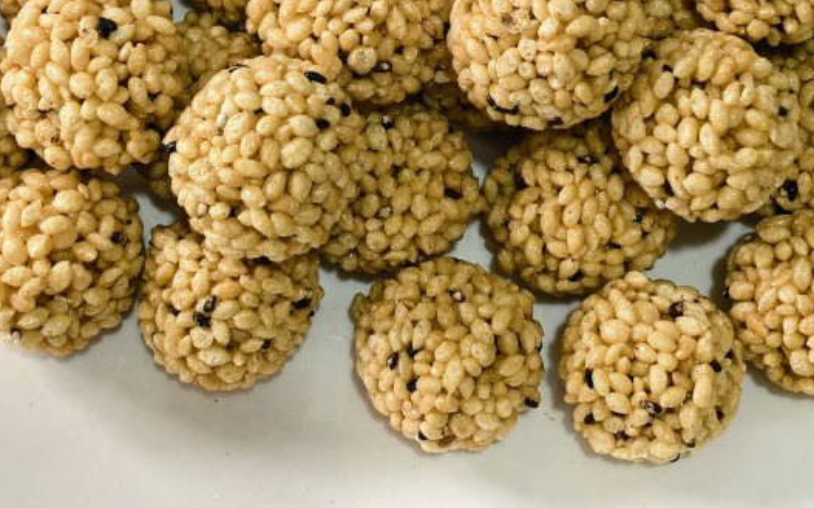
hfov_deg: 20.2
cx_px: 460
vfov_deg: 12.4
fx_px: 2284
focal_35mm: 103
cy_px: -76
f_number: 2.8
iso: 250
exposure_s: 1/50
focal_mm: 5.75
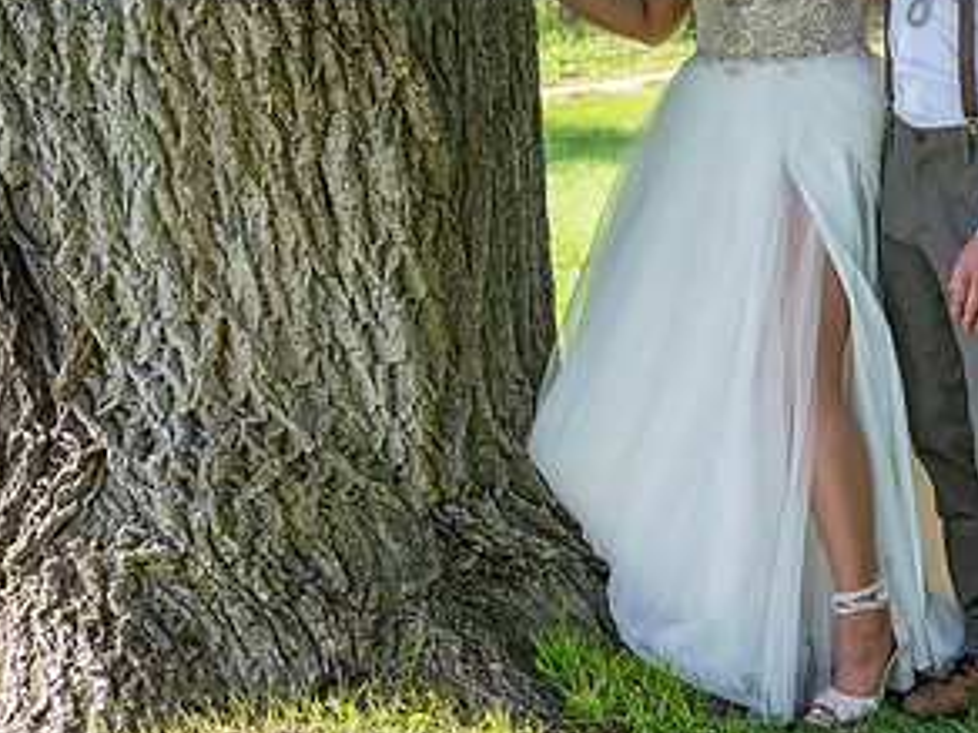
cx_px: 918
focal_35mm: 101
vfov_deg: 14.6
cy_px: 221
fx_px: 2854
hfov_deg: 19.0
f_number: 5
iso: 200
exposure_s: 1/250
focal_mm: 53
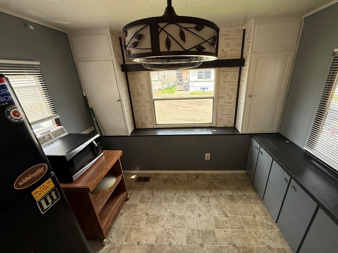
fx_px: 146
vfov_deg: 81.7
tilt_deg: -20.8
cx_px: 180
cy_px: 131
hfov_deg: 98.0
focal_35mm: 15
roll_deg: +3.0
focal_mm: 2.22
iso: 100
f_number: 2.2
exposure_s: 1/99
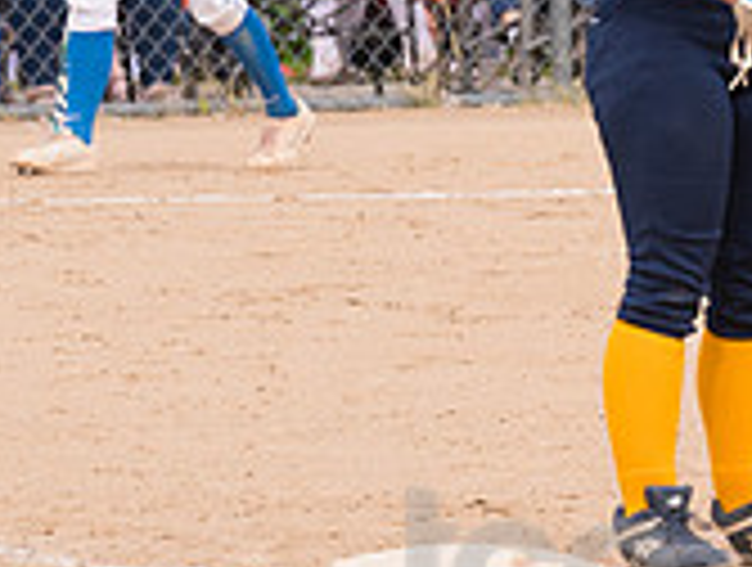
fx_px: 18984
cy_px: 18
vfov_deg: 1.7
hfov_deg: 2.3
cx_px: 1180
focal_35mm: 872
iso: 320
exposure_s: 1/1600
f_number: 5.6
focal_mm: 175
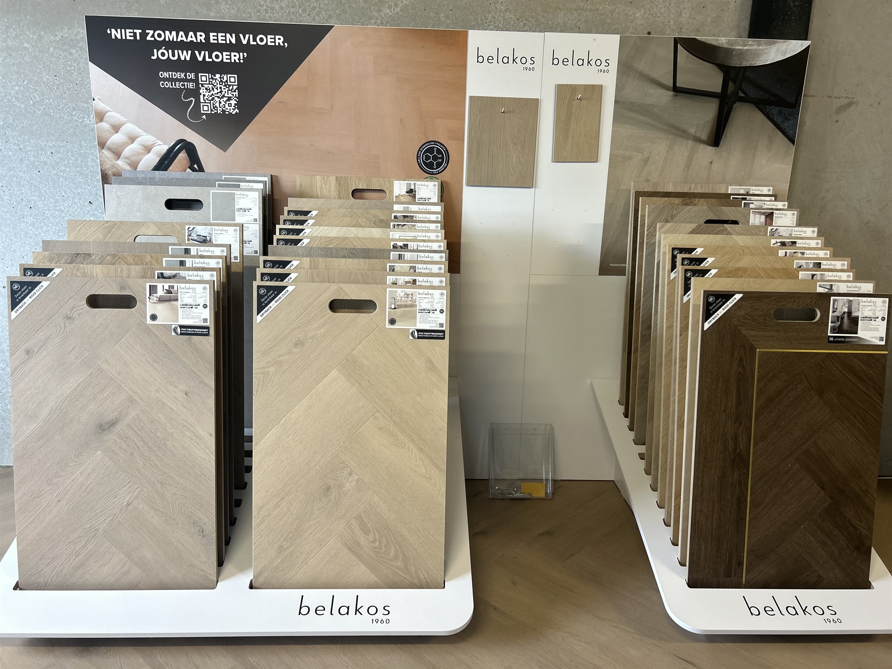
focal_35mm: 26
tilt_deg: -13.6
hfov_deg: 67.3
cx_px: 446
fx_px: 670
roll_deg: -0.7
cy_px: 334
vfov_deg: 53.1
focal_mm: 5.7
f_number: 1.5
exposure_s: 1/50
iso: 64
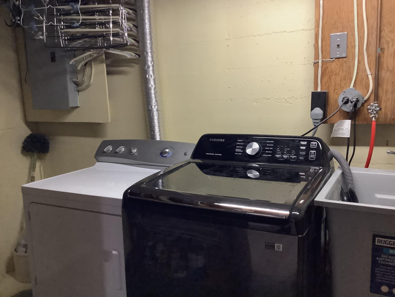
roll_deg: +1.0
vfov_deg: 45.4
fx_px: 354
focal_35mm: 31
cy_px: 148
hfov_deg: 58.4
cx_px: 198
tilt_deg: -8.9
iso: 500
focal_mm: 3.3
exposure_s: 1/30
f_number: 2.4
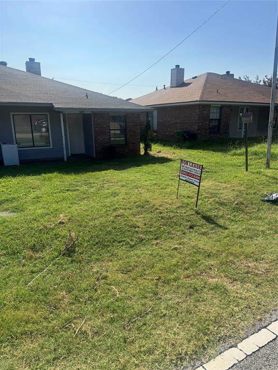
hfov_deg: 56.8
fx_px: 257
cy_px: 185
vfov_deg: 71.6
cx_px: 139
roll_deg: +0.4
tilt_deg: -14.6
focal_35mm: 24
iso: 80
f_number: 1.78
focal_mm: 6.76
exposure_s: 1/5814
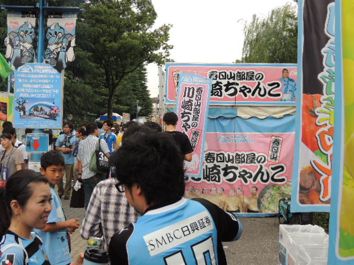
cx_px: 177
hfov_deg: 43.9
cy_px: 132
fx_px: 440
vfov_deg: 33.6
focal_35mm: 43
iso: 100
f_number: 3.4
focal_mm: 7.6
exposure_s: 1/125
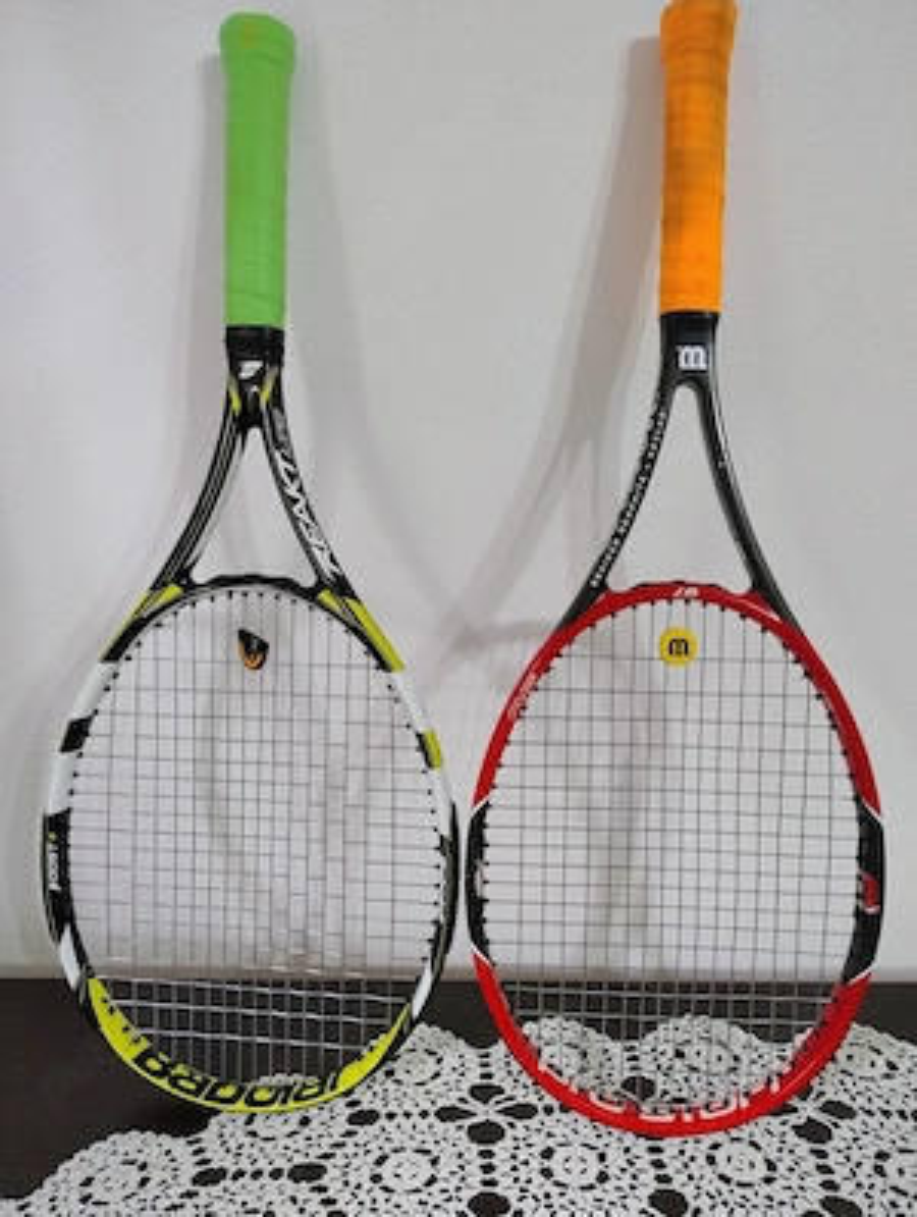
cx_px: 458
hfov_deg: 57.0
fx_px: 845
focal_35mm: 24
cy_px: 608
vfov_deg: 71.5
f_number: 1.8
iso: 903
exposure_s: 1/33.3
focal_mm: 5.56
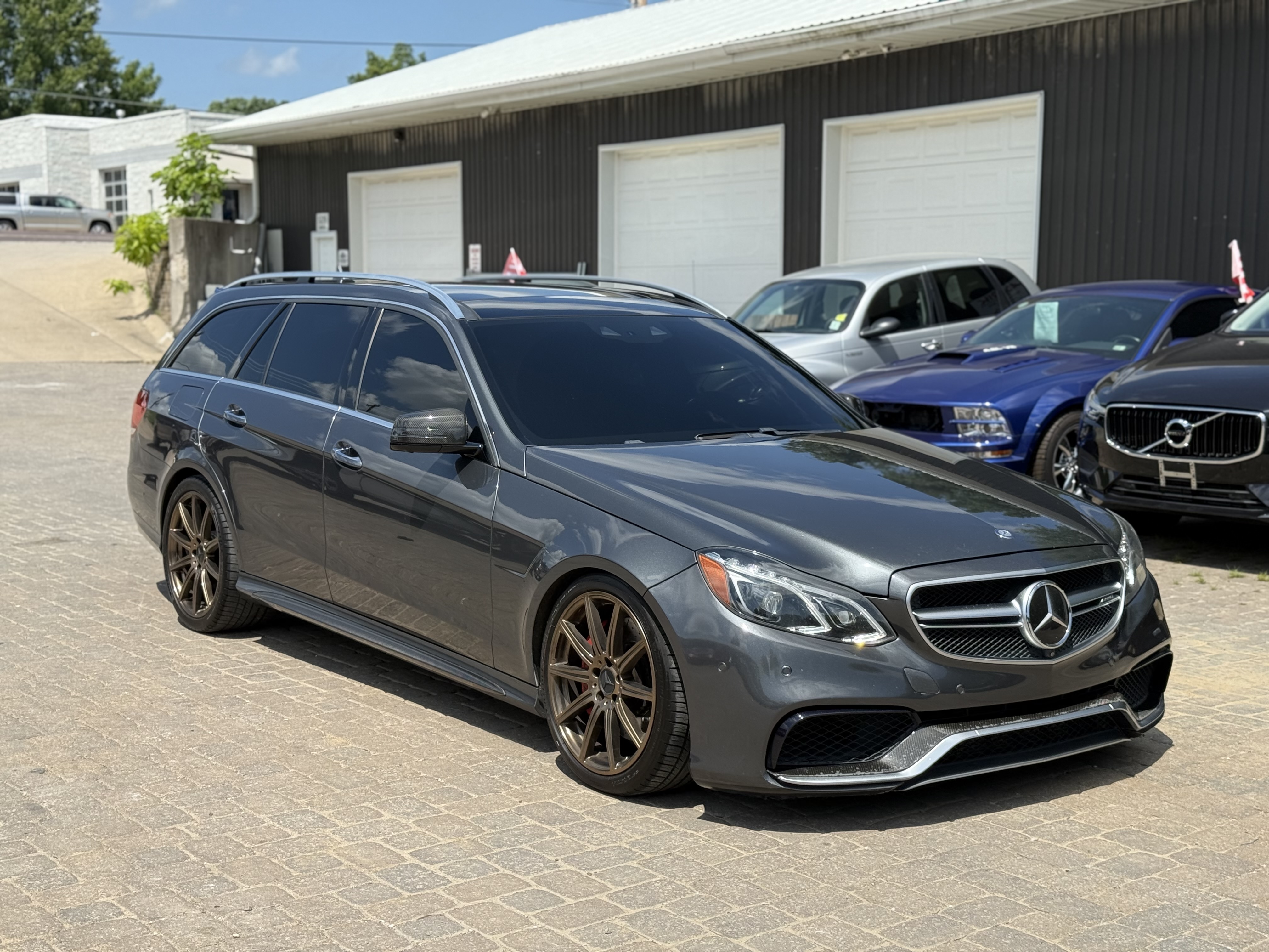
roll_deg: +0.1
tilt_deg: -6.1
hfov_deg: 39.7
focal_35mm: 48
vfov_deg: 30.3
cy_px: 476
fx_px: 1760
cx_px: 634
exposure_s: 1/4098
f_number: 1.78
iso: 64
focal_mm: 6.76
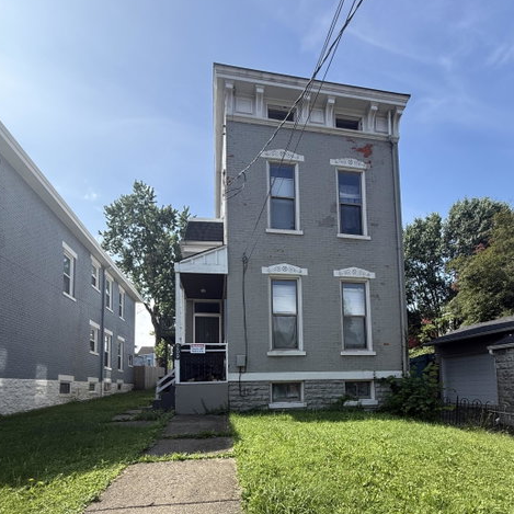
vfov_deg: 76.5
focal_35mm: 18
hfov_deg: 80.7
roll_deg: +1.0
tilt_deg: +4.2
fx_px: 302
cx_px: 269
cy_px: 366
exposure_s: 1/830
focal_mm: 2.22
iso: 64
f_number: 2.2
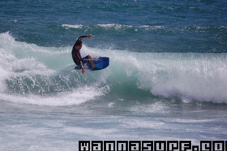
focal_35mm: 388
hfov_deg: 5.3
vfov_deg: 3.5
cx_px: 98
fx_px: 2442
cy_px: 61
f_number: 5.6
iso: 200
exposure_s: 1/2000
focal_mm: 200
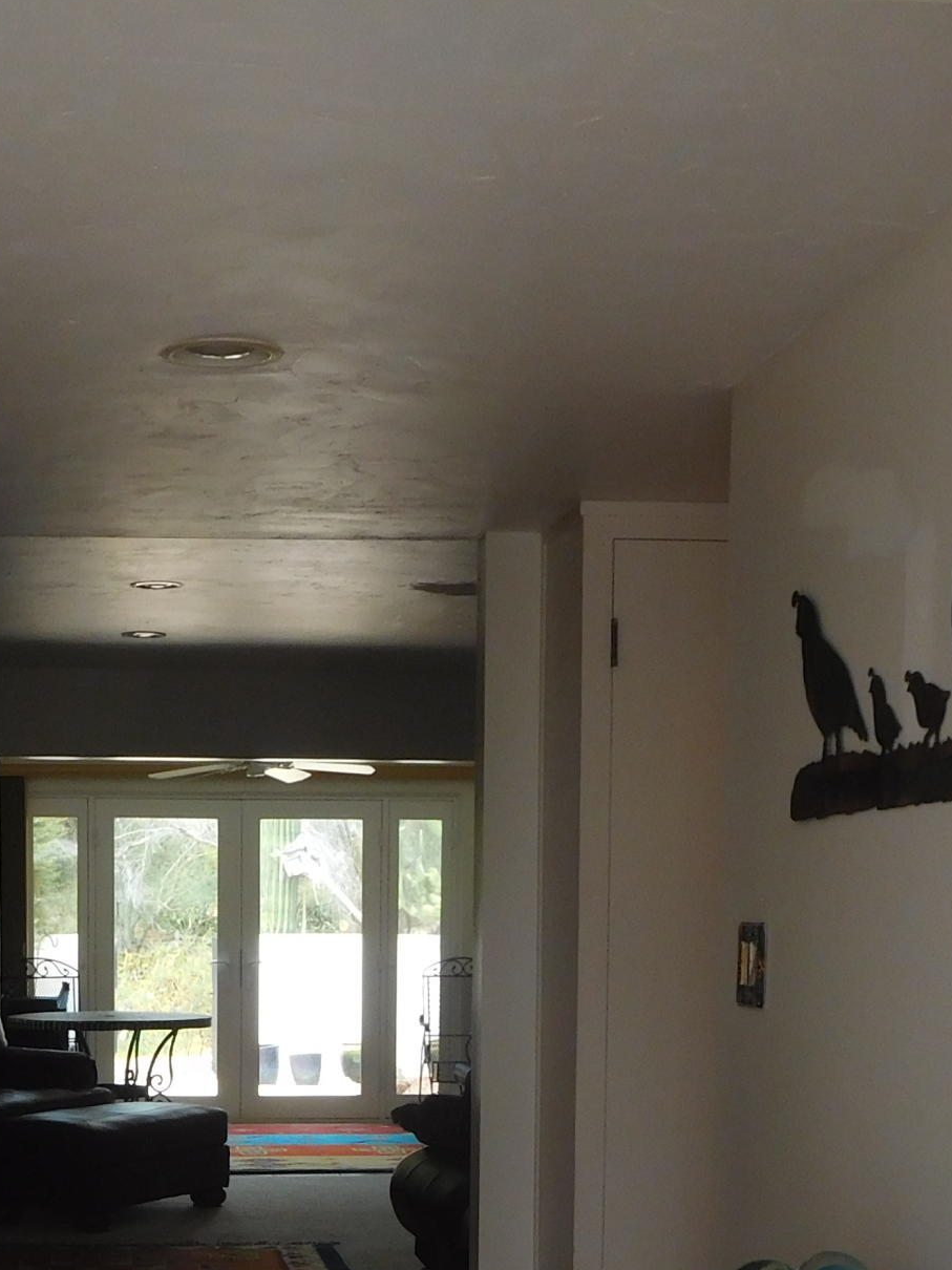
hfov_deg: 23.4
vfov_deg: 29.8
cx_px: 250
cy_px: 1149
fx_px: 2274
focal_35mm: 62
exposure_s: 1/125
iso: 125
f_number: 3.4
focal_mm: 4.5
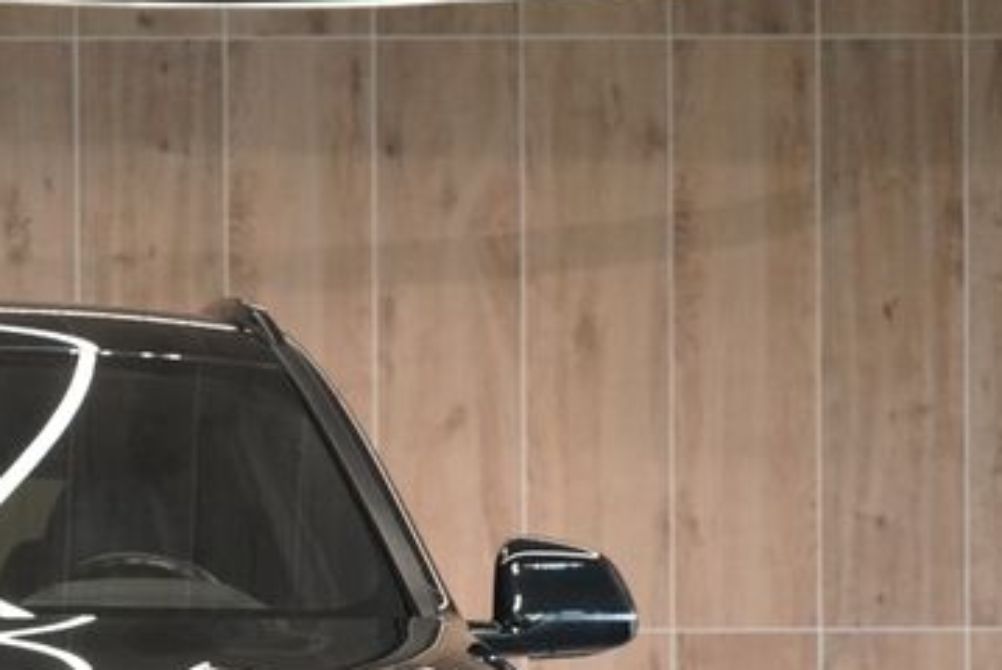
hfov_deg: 10.8
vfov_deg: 7.2
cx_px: -100
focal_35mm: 188
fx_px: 5237
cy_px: 875
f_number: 5.6
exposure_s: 1/160
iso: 6400
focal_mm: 66
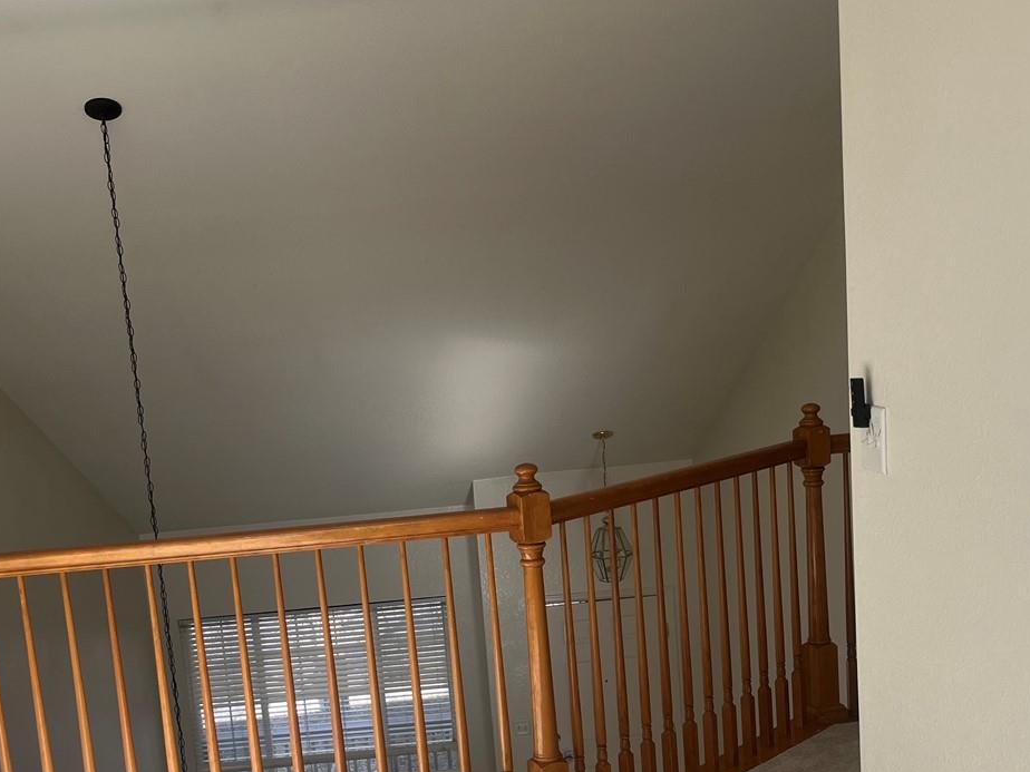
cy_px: 560
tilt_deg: -9.4
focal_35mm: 45
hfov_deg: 41.8
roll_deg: +4.7
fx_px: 1339
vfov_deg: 31.7
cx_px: 385
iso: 50
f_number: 1.6
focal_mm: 5.1
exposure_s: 1/388
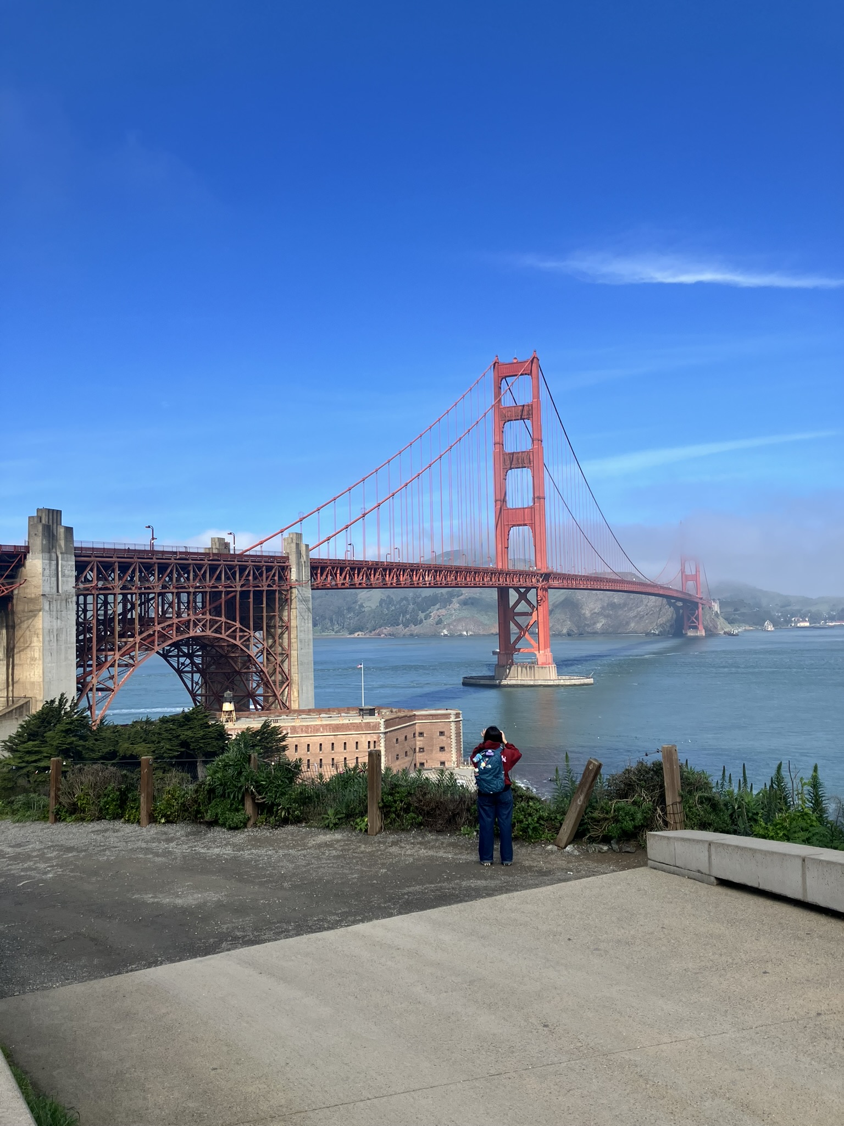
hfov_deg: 49.7
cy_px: 563
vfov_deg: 63.4
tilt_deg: +4.2
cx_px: 422
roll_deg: +2.0
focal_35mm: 28
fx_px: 910
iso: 32
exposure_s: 1/2315
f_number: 1.8
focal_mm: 3.99
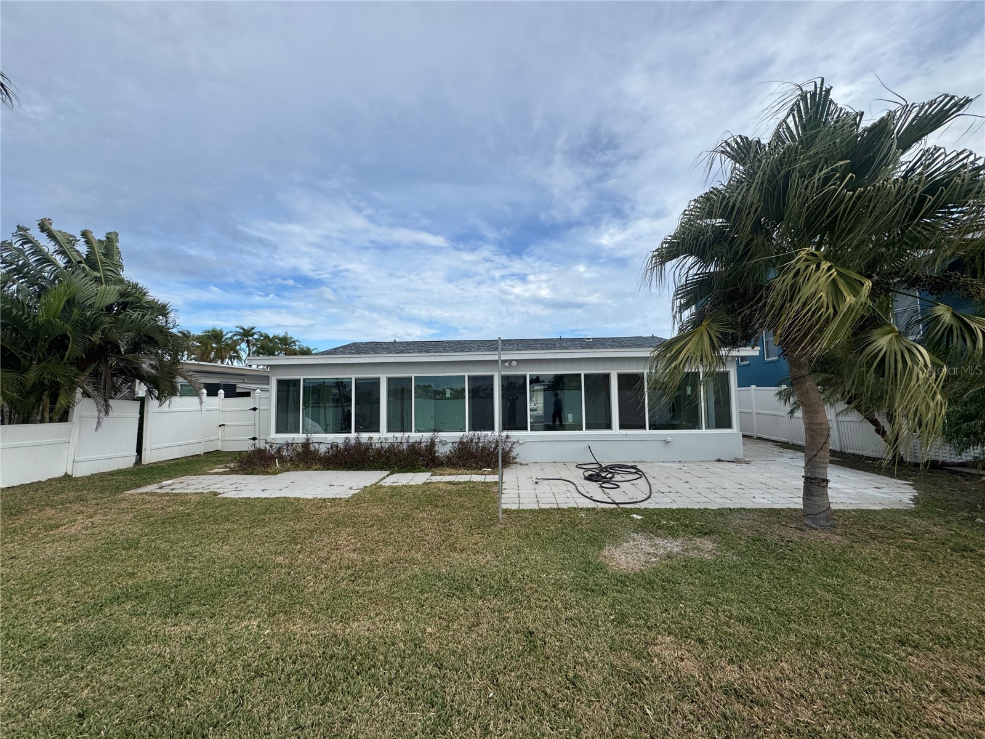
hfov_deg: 102.1
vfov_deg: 85.7
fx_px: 398
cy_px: 370
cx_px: 492
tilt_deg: +4.5
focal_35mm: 14
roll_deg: +1.1
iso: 50
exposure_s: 1/1927
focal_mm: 2.22
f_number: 2.2
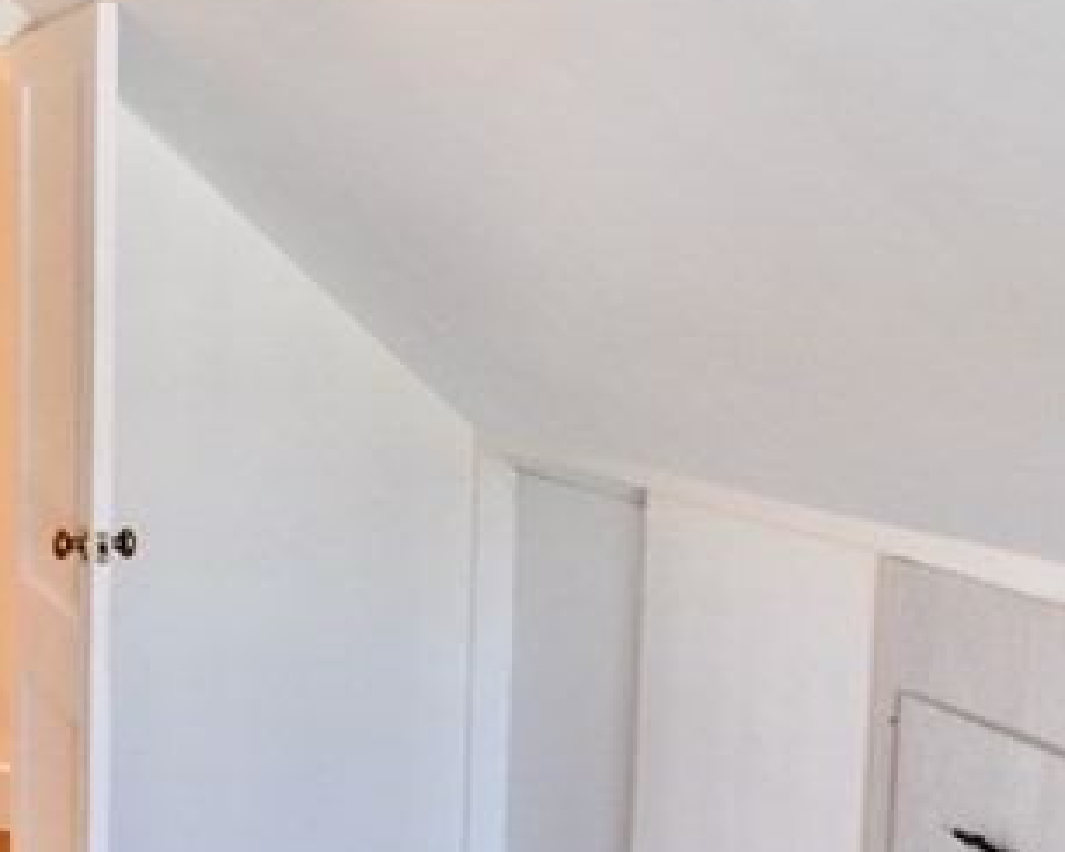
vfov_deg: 23.1
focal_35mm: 66
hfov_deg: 27.9
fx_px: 2081
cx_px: 150
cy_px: 523
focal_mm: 14
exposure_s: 1/60
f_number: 4
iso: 800
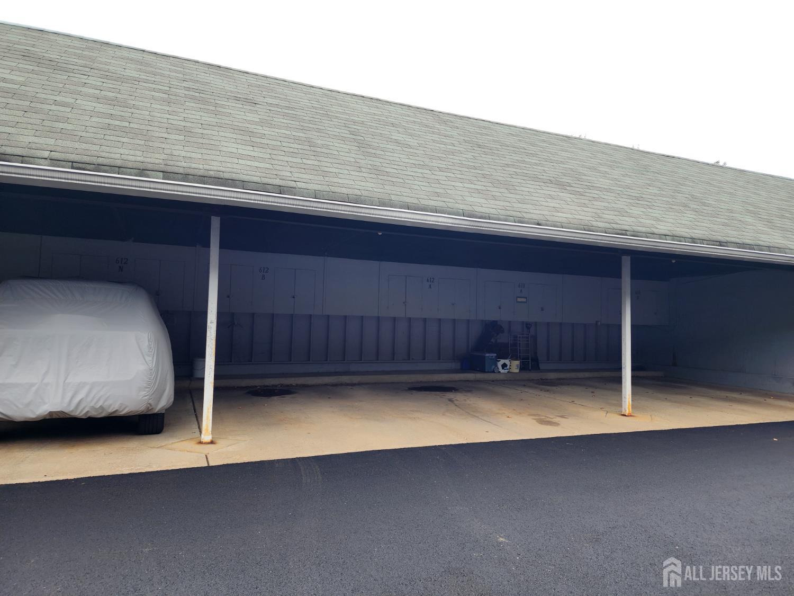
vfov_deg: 58.9
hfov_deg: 73.9
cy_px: 298
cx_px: 397
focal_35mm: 23
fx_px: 528
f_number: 1.8
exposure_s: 1/208
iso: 12
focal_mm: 6.4
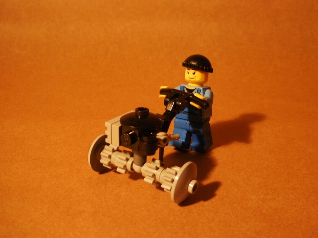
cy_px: 131
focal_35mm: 41
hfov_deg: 45.7
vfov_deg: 35.1
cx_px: 174
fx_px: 377
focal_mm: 6.3
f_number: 3.5
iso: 125
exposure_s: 1/10
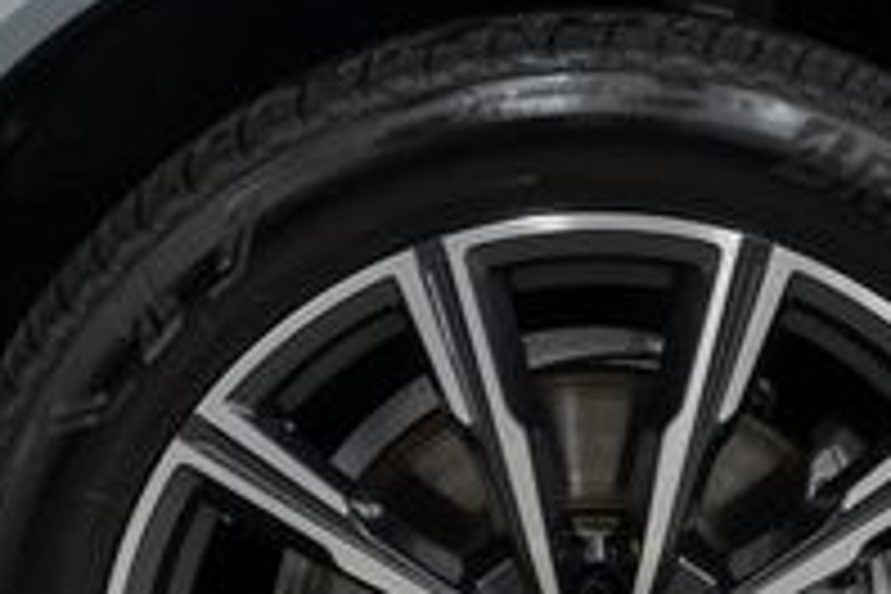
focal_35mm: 136
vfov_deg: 10.1
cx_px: 518
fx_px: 3366
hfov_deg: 15.1
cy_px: 470
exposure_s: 1/40
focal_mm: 28
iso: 250
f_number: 3.2
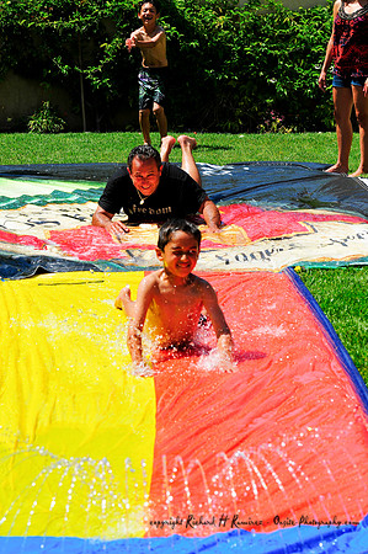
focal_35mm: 105
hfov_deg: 13.0
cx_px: 184
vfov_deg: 19.5
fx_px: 1614
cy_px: 277
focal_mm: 70
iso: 200
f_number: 7.1
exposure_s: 1/640
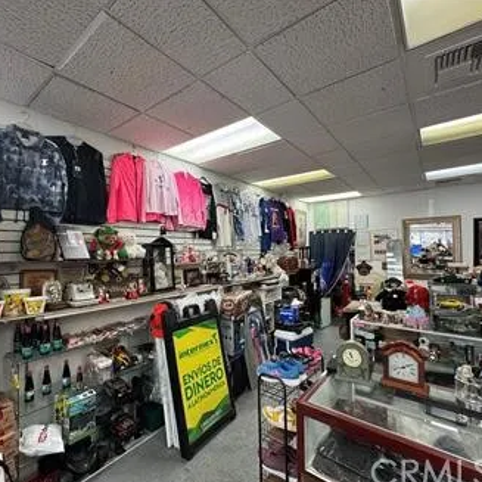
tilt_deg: +0.5
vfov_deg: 84.0
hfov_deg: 83.7
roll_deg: +0.7
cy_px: 245
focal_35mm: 17
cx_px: 218
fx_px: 268
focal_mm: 2.22
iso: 250
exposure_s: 1/120
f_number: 2.2
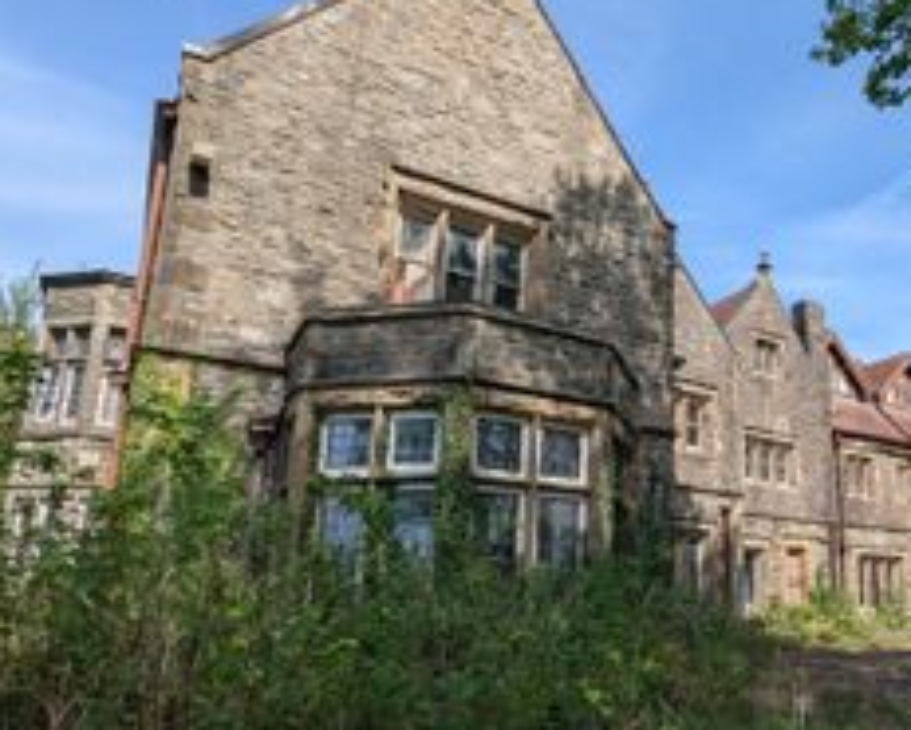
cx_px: 655
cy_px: 438
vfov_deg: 52.8
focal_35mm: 27
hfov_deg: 61.3
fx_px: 728
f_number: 2.2
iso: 51
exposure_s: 1/1134
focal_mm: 2.35
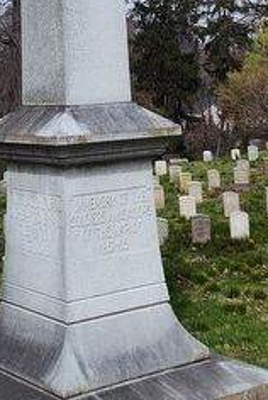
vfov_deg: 23.7
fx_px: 902
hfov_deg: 16.7
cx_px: 42
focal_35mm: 81
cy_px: -22
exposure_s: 1/1648
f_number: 1.8
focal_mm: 5.56
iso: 100
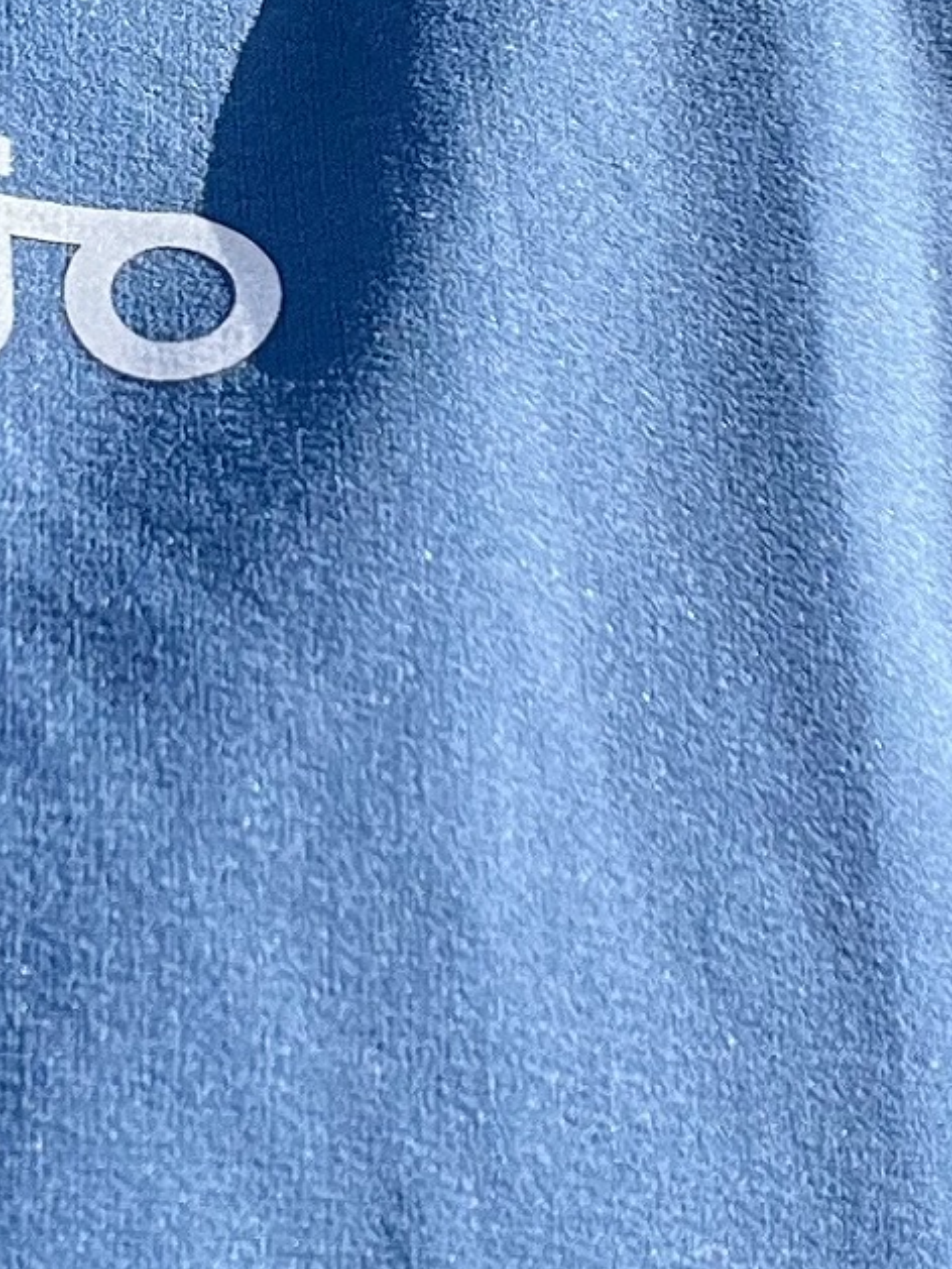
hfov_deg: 13.2
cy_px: 337
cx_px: 187
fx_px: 4106
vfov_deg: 17.5
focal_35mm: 112
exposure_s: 1/659
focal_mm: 2.71
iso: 32
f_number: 2.2
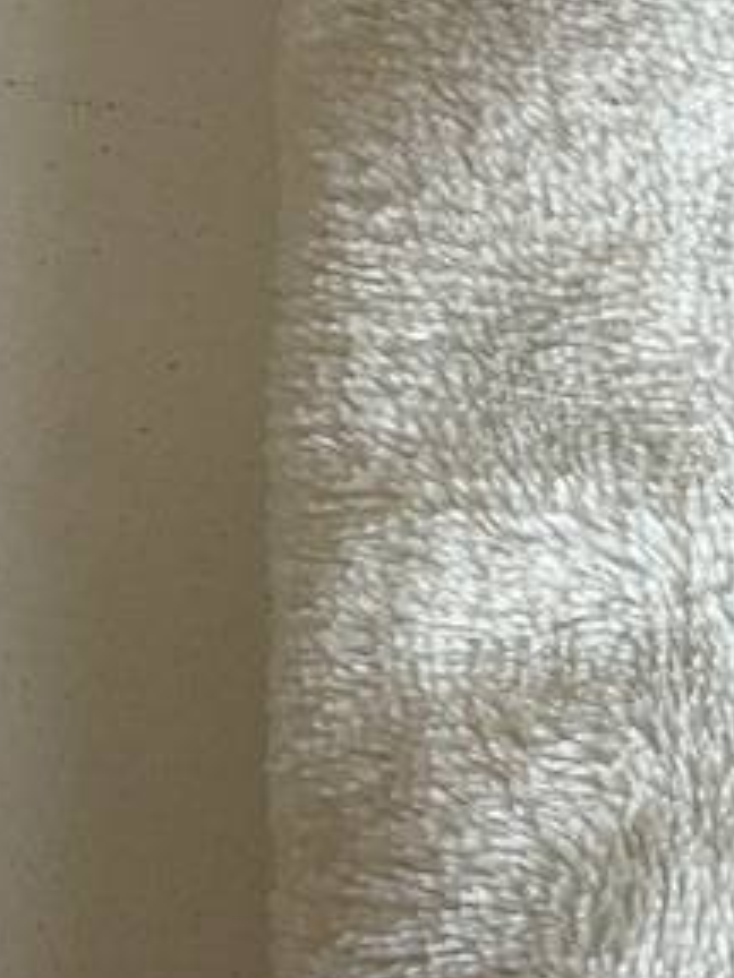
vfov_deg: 15.3
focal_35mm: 129
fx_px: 3647
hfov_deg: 10.4
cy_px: 482
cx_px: 1560
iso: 20
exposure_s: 1/100
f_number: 1.8
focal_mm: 3
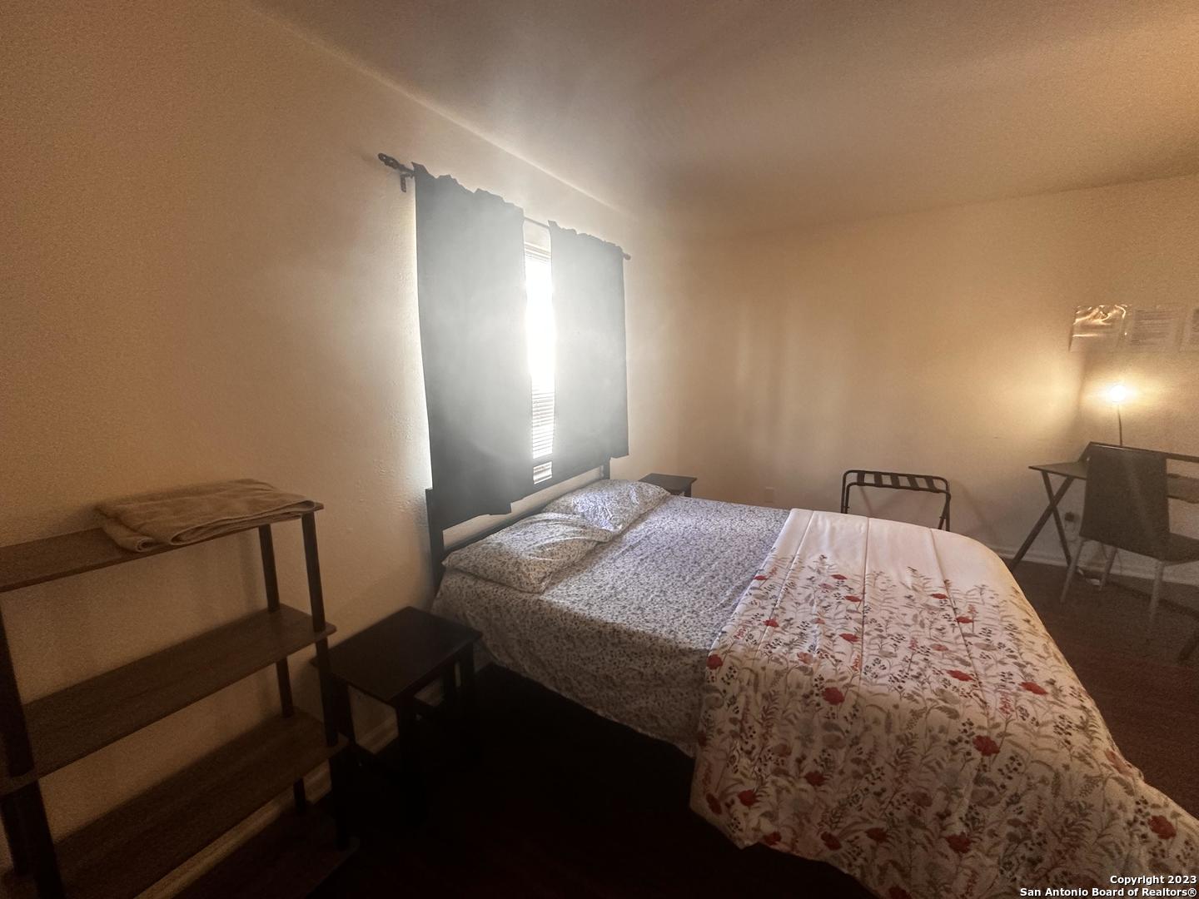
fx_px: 485
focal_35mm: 14
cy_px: 450
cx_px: 600
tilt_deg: -10.6
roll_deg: +1.1
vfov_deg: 85.7
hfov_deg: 102.1
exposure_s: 1/84
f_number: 2.2
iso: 400
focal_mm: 2.22
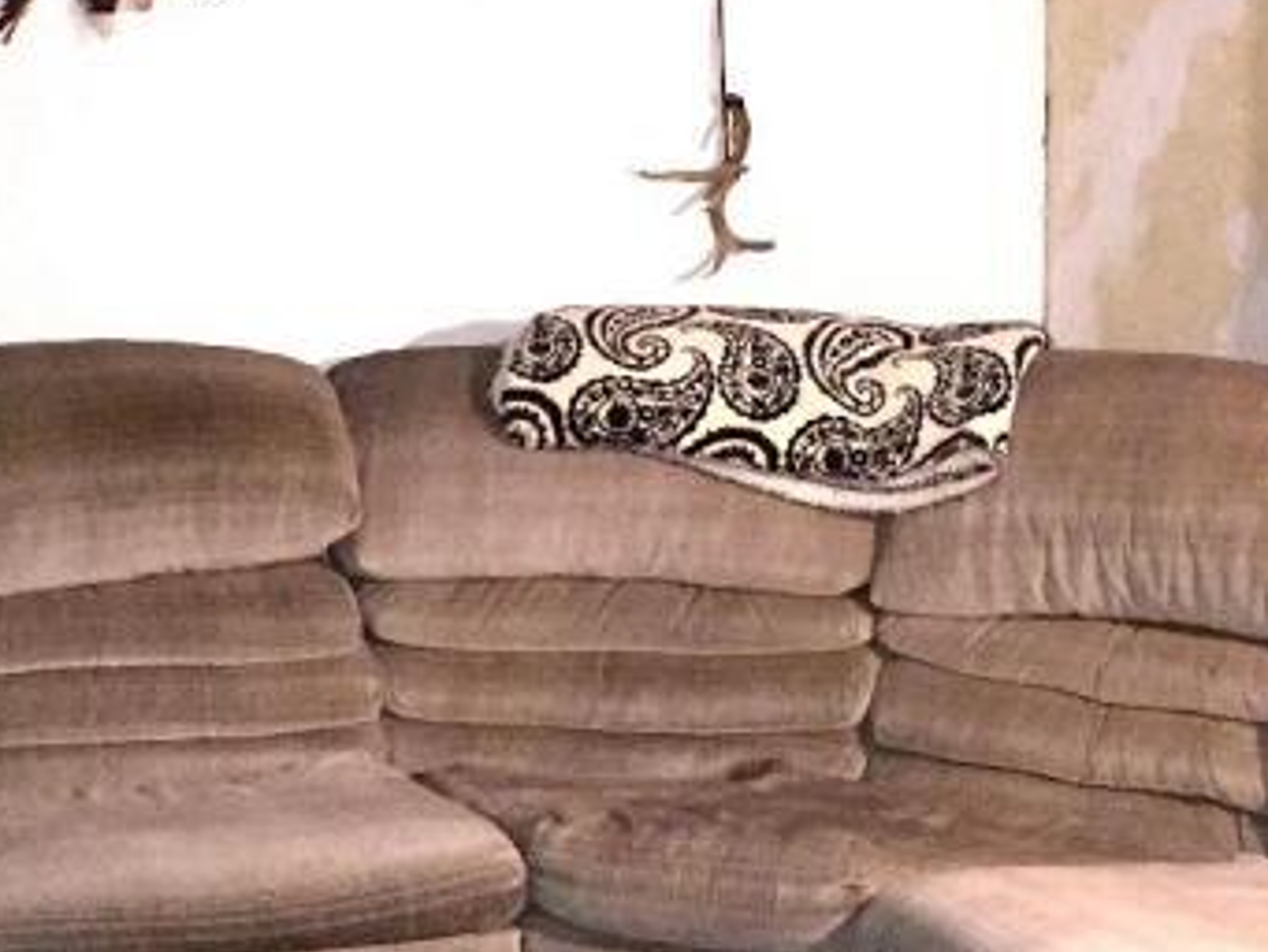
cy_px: 483
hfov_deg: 22.4
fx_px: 3188
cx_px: 394
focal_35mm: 87
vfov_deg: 17.0
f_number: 2.2
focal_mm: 4.15
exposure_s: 1/16
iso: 400
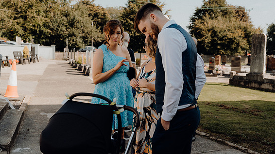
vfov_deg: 27.7
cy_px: 70
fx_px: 313
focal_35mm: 43
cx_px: 139
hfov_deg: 47.4
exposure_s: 1/800
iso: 125
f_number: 3.5
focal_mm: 40
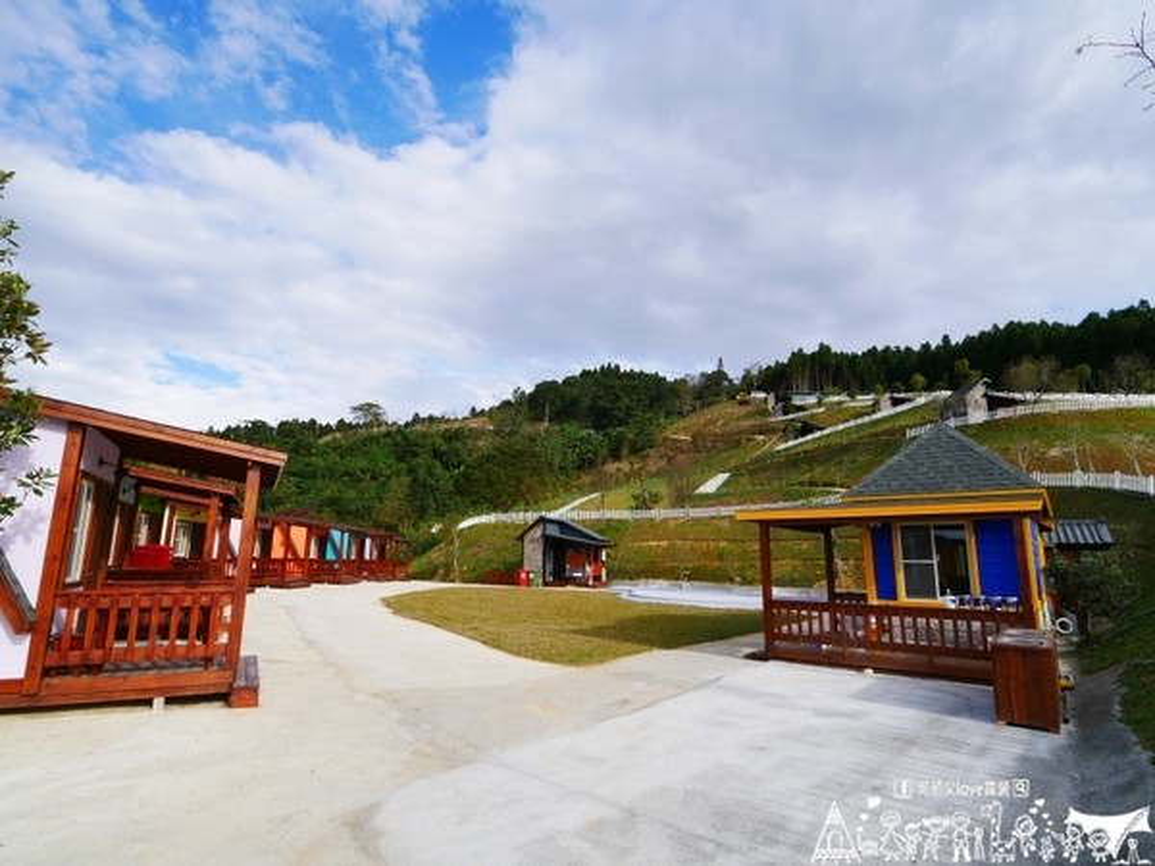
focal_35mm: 18
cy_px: 433
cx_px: 578
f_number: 5.6
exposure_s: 1/250
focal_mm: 9
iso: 200
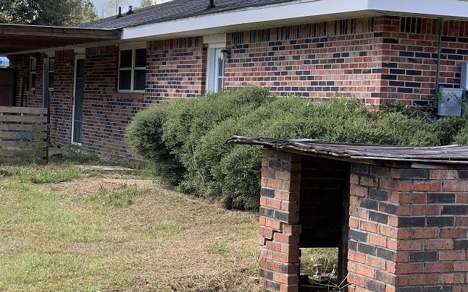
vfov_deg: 15.2
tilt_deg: -2.4
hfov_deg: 24.0
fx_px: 1097
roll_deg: -2.7
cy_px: 142
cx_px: 184
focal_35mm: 86
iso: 16
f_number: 2.4
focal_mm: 6
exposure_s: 1/390
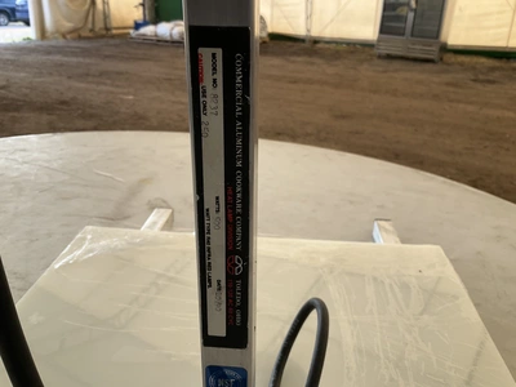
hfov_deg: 61.7
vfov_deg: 48.2
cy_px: 194
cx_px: 258
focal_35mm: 29
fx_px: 432
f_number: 1.8
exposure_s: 1/122
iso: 32
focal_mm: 3
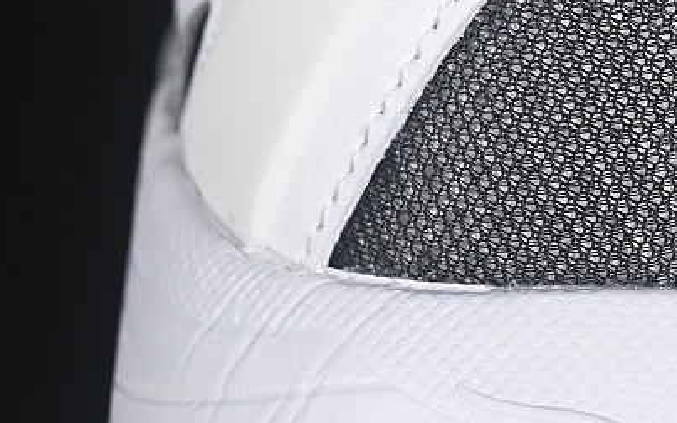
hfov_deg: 10.2
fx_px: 3783
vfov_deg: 6.4
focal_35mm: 205
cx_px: 618
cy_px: -18
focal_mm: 50
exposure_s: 1/80
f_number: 7.1
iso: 160
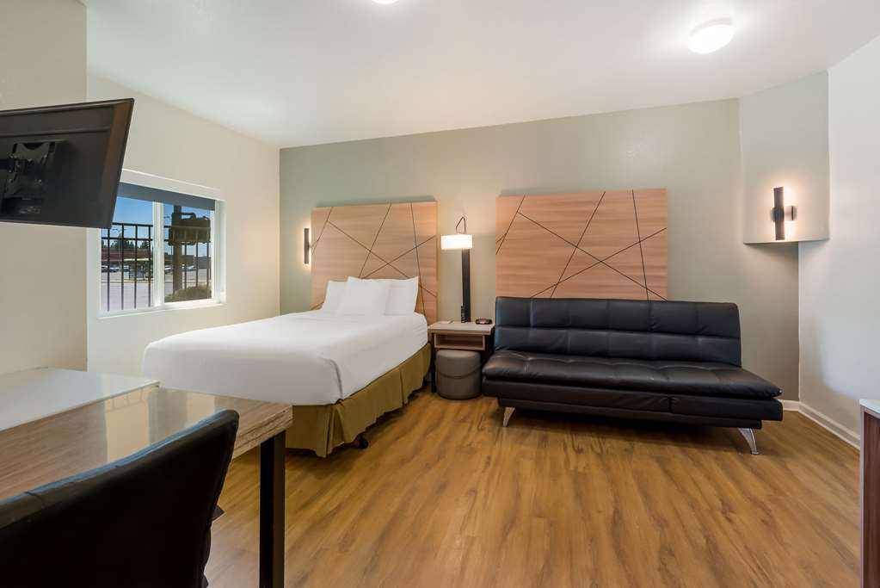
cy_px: 294
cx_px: 440
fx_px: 342
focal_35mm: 14
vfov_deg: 81.3
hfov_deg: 104.2
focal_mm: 14
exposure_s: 1/2
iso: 250
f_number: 10
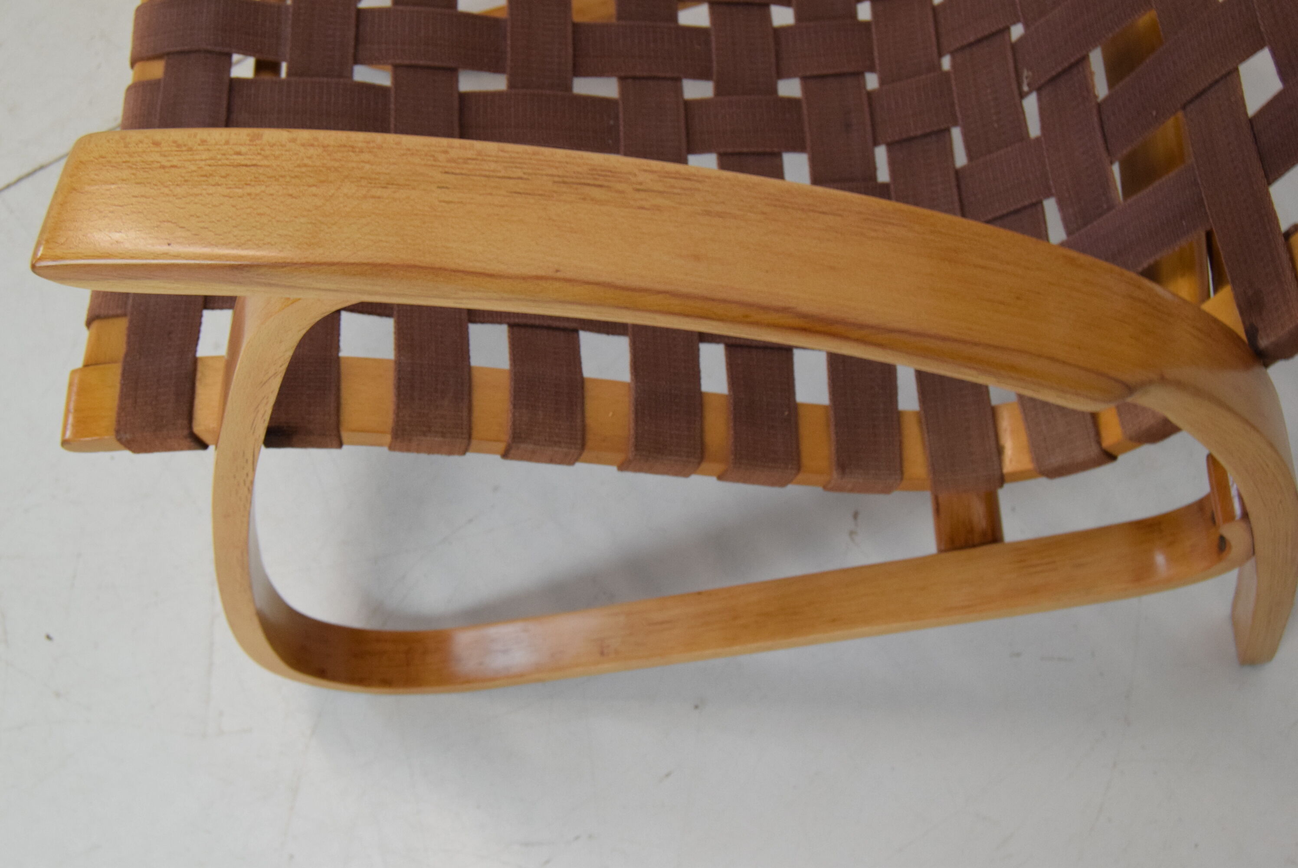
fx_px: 1624
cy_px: 434
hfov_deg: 43.6
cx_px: 649
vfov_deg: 29.9
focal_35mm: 45
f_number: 7.1
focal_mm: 30
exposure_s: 1/200
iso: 1600
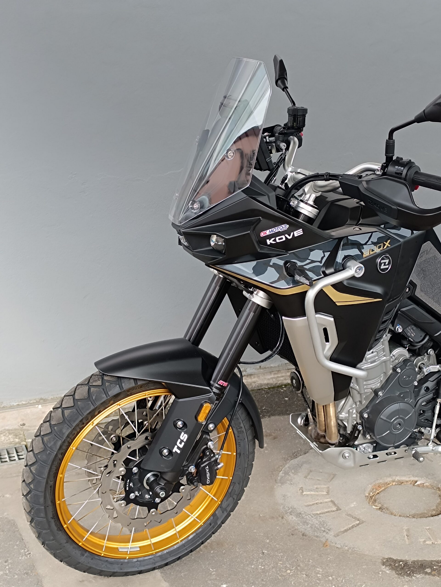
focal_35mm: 24
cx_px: 220
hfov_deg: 56.8
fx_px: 408
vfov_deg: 71.6
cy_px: 294
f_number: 1.65
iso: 168
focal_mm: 6.14
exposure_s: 1/100
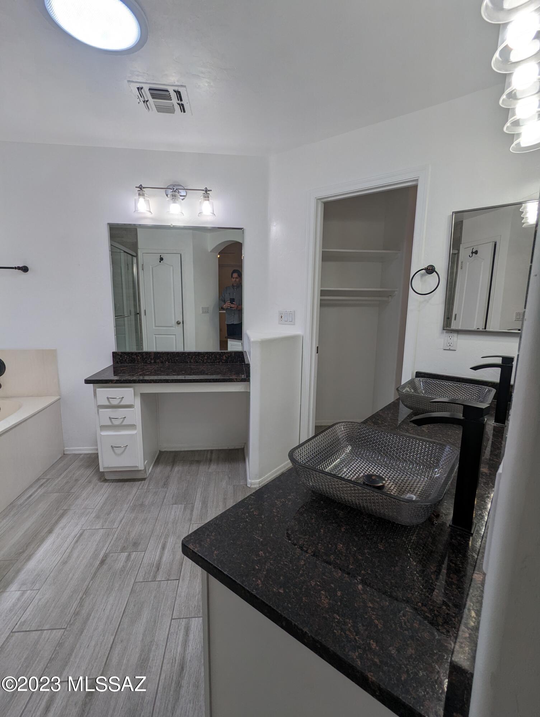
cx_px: 270
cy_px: 358
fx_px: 332
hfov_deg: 78.2
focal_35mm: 16
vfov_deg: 94.4
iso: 46
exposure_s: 1/183
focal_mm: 2.35
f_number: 2.2
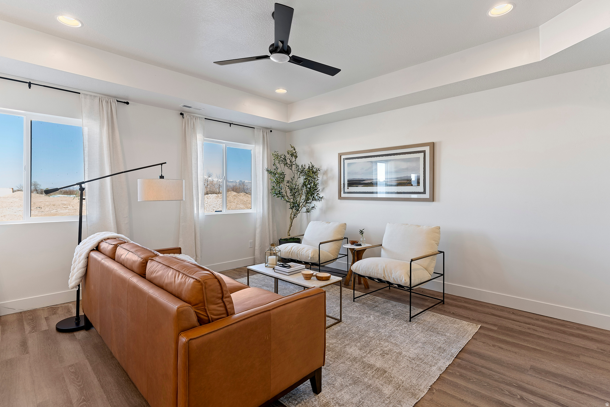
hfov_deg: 93.3
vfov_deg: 70.4
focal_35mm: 17
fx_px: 288
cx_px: 305
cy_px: 204
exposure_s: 1/2
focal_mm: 17
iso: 100
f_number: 8
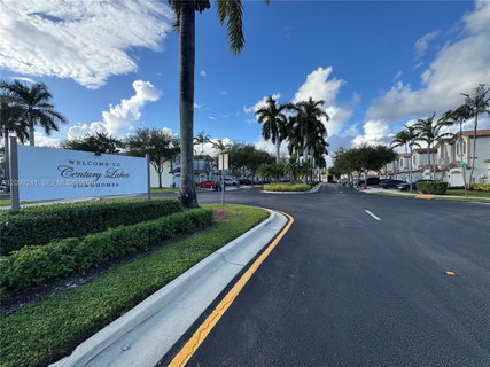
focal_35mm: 14
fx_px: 198
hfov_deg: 102.1
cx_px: 245
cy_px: 184
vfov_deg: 85.6
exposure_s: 1/687
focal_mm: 2.22
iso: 40
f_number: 2.2
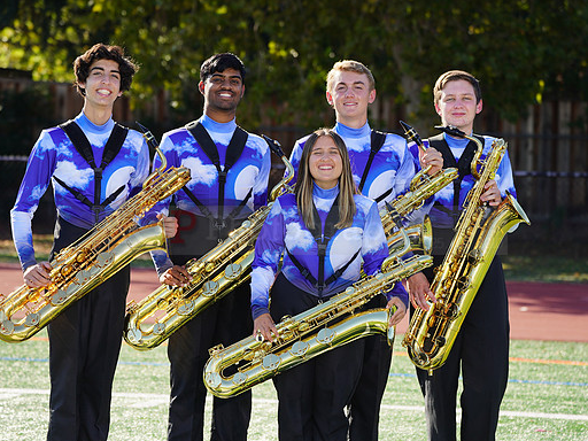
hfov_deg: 10.1
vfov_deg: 7.6
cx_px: 285
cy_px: 220
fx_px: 3312
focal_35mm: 195
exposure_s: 1/200
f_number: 6.3
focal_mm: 179
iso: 100
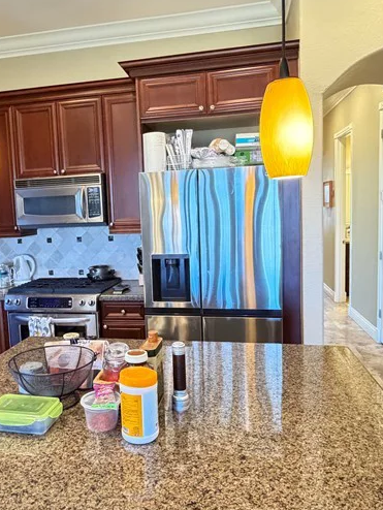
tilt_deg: -5.5
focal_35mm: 29
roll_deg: +4.1
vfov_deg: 61.6
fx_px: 427
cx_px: 141
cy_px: 250
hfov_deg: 47.8
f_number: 2.2
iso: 1000
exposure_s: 1/60
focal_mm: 2.22
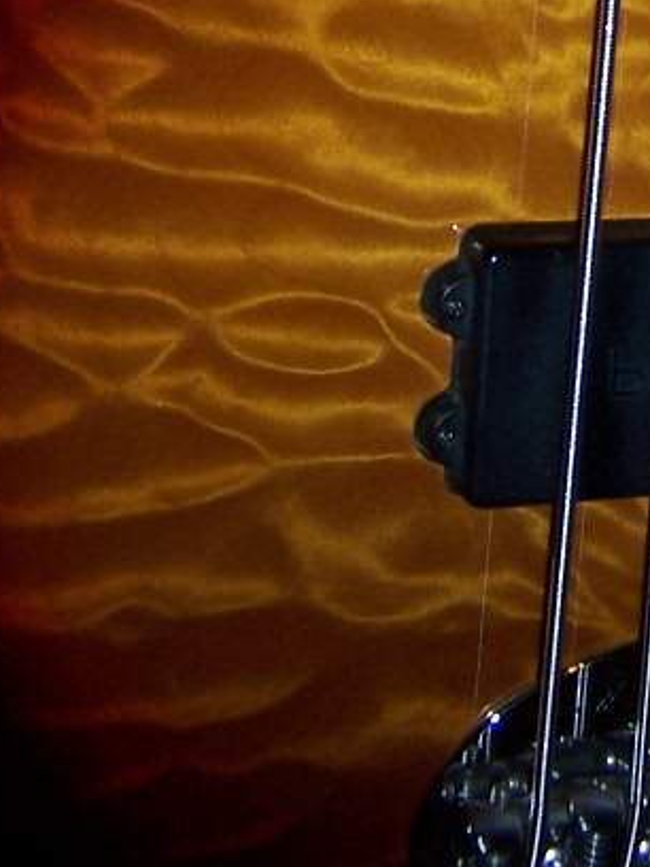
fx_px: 2429
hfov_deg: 15.1
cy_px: -306
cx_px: 550
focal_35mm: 97
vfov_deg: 18.6
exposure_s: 1/60
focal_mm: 5.5
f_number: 2.8
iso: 80
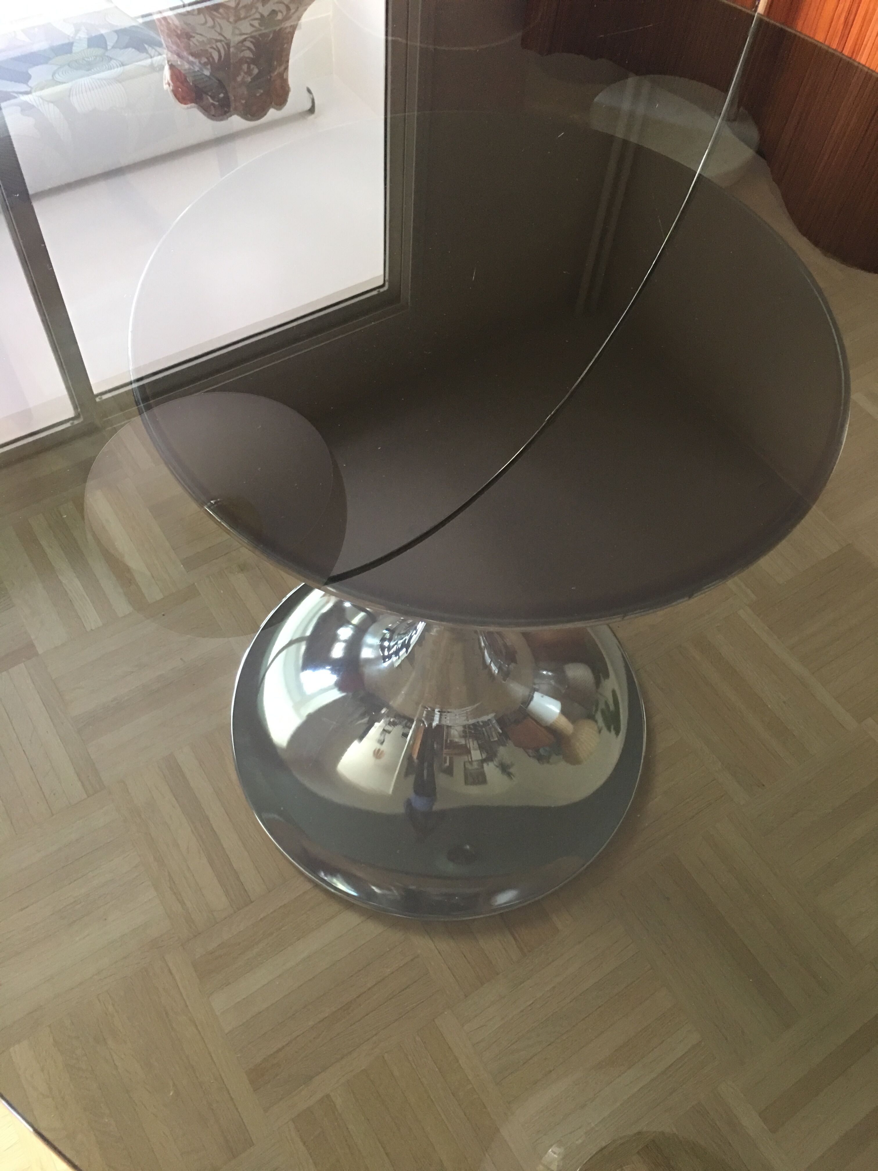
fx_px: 981
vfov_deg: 61.7
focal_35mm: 29
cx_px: 439
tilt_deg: -56.7
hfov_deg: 48.2
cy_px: 586
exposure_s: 1/17
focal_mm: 4.15
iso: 100
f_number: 2.2
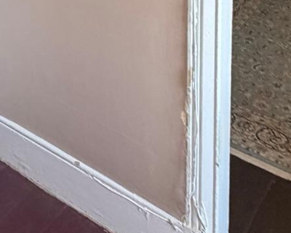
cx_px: -55
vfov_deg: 18.4
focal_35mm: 64
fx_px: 551
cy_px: -194
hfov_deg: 26.4
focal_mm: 2.22
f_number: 2.2
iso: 320
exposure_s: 1/121
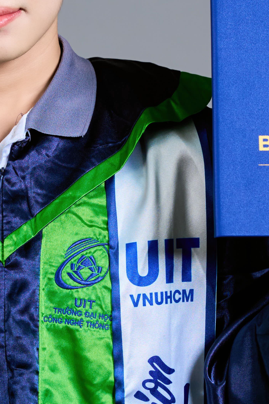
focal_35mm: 168
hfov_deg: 8.1
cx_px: 60
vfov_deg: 12.2
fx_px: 1887
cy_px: 220
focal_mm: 50.4
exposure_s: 1/125
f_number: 4
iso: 320
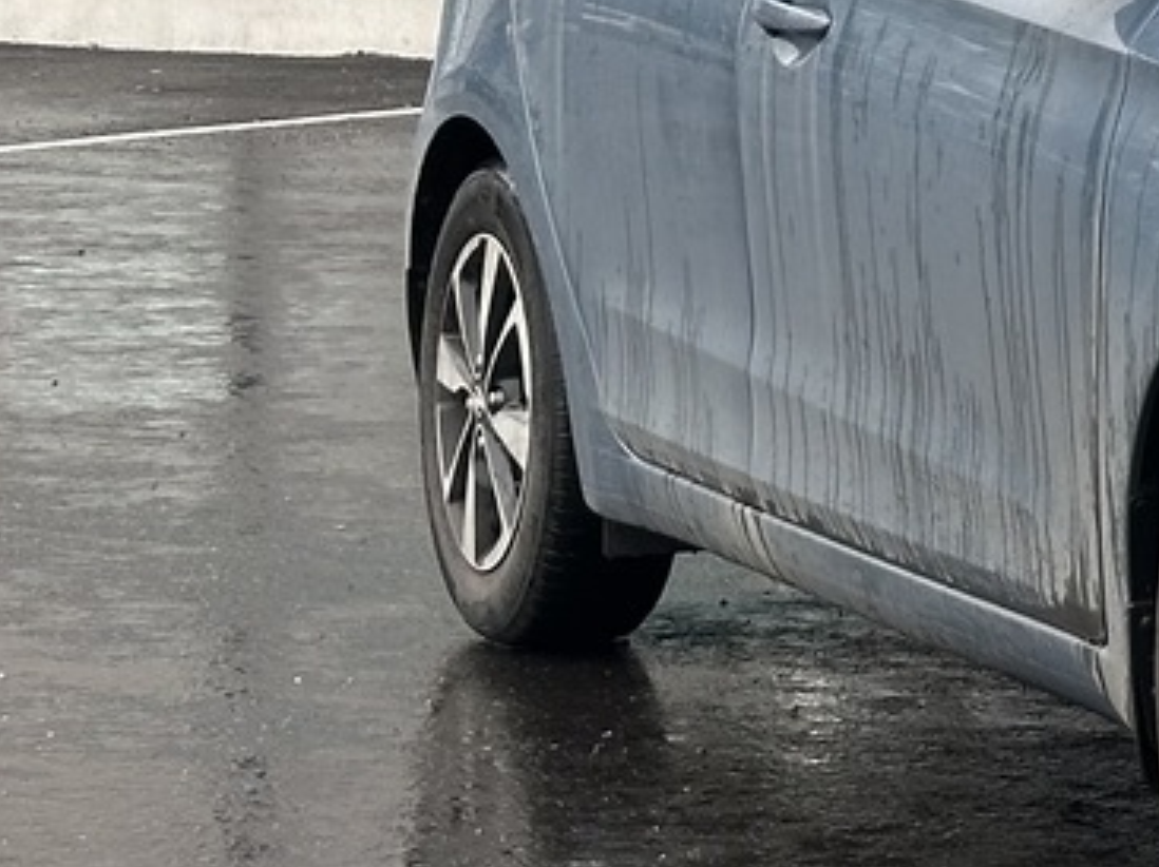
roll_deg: -0.3
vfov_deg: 7.8
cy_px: -196
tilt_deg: +0.2
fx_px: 6324
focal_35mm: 189
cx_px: 1865
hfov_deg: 10.1
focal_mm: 6.86
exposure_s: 1/435
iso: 64
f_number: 1.78
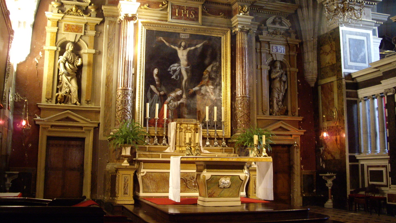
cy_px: 77
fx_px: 441
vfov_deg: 28.2
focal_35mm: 42
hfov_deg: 48.3
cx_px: 196
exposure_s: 1/8
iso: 400
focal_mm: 7.9
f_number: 2.8
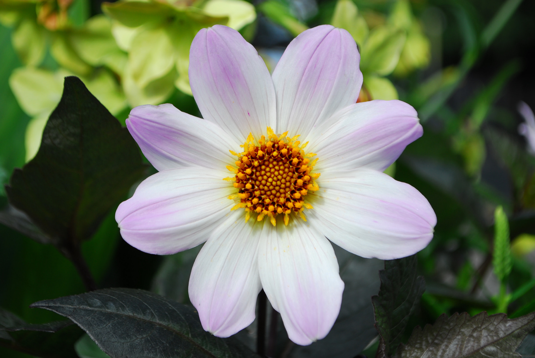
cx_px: 268
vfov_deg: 16.6
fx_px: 1228
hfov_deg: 24.6
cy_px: 179
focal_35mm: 82
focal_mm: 55
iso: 160
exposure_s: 1/250
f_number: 8
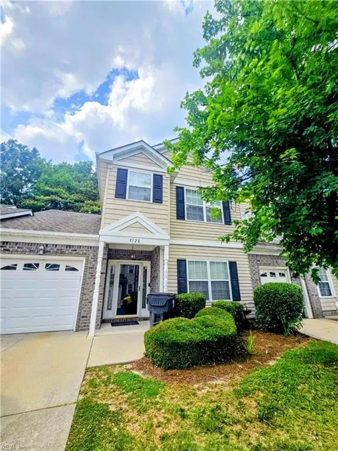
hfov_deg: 89.9
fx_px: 169
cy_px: 226
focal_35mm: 13
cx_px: 169
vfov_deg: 106.2
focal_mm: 2.2
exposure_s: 1/1894
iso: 50
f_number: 2.2
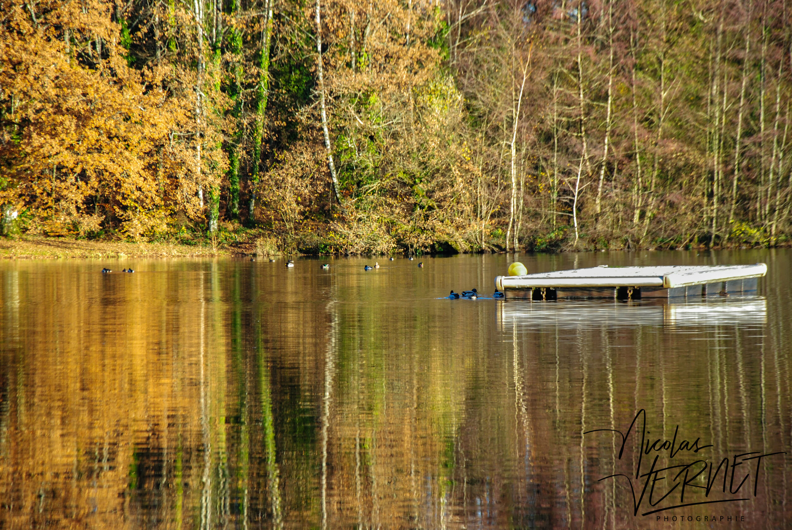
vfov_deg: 8.7
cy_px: 265
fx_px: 3469
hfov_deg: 13.0
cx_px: 396
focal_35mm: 158
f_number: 7.1
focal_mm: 105
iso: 200
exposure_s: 1/125
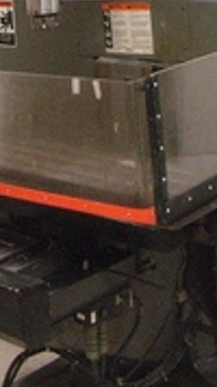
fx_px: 901
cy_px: 28
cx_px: 150
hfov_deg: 13.7
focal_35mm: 88
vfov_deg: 23.5
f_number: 2.7
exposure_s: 1/132
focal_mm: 7.5
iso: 400
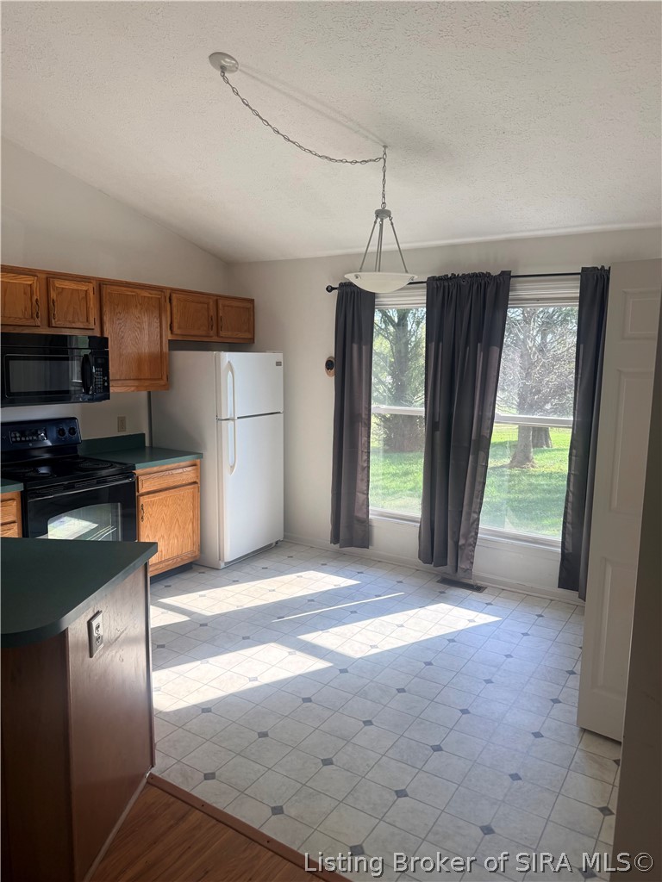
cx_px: 331
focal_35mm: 24
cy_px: 441
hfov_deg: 56.8
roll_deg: -0.2
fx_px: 612
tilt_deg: -9.2
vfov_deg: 71.6
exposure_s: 1/379
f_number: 1.78
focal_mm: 6.76
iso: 100
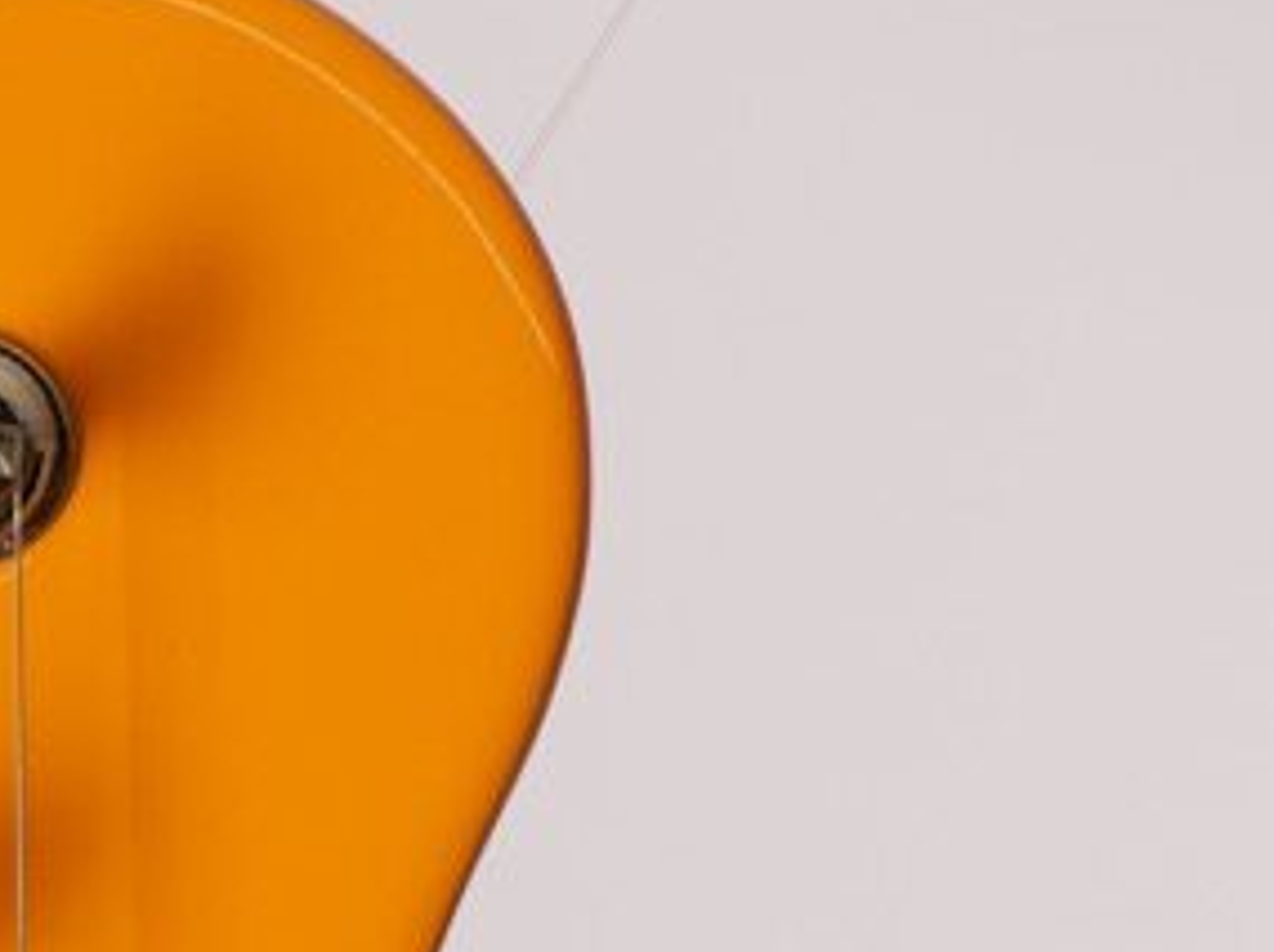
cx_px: -295
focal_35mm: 1181
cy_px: 2239
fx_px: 43410
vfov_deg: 1.3
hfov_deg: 1.7
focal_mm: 140
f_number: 7.1
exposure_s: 1/200
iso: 200
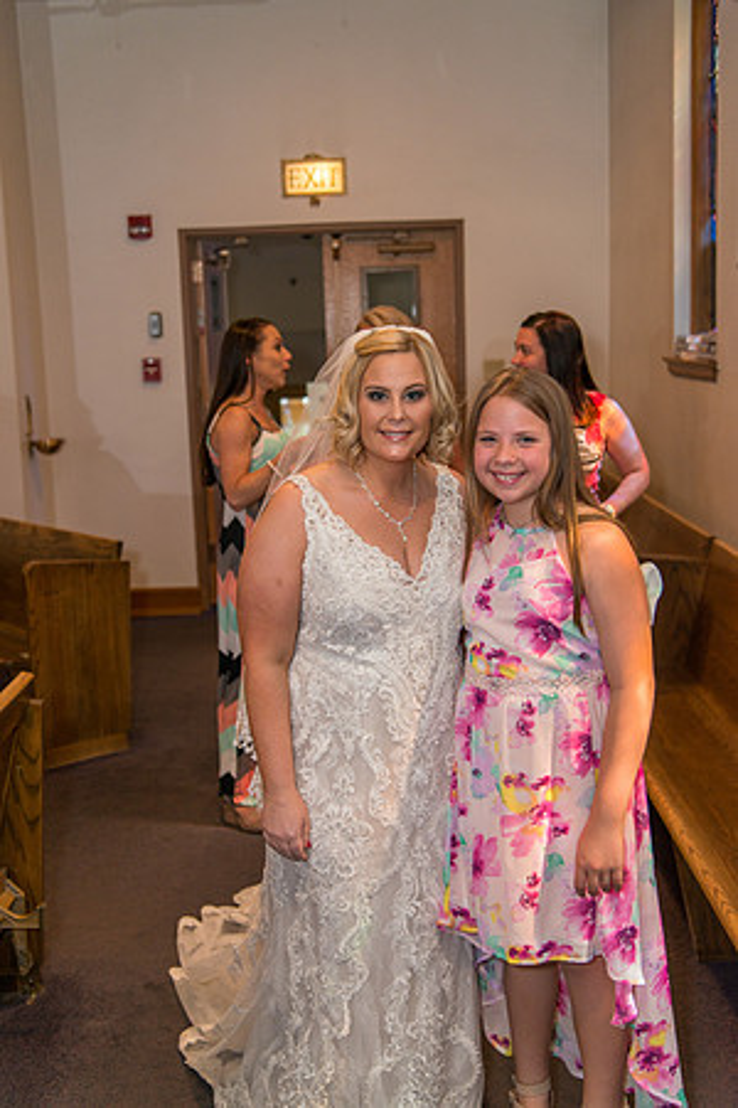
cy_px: 554
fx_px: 1353
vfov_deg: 44.5
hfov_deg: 30.5
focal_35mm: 44
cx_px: 369
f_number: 4
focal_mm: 44
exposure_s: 1/160
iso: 640
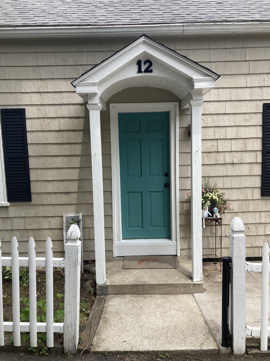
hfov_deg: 49.7
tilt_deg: -6.7
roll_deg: +1.3
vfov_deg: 63.4
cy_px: 180
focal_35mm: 28
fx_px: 291
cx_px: 135
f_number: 1.8
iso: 20
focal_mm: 3.99
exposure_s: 1/615
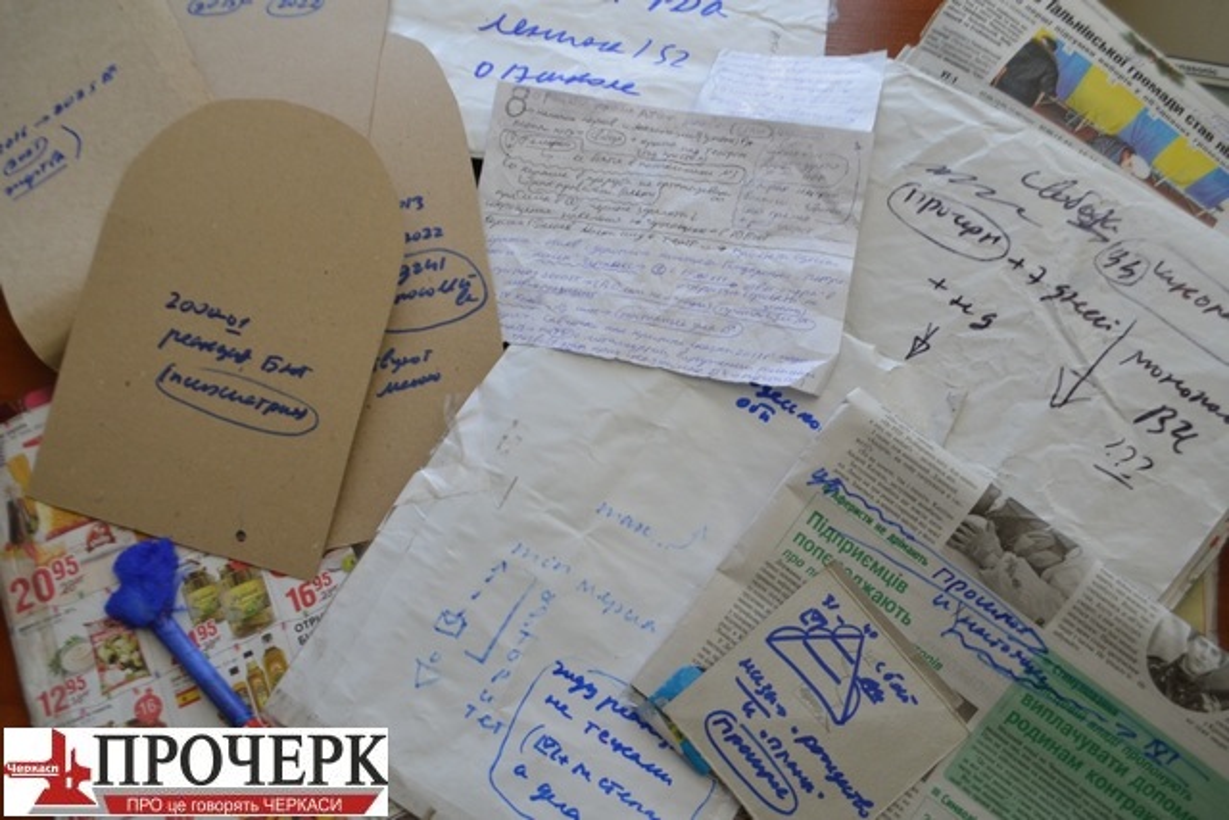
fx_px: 1024
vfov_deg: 43.6
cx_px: 614
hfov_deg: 61.9
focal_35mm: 30
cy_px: 410
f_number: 4.5
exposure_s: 1/80
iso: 400
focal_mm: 20
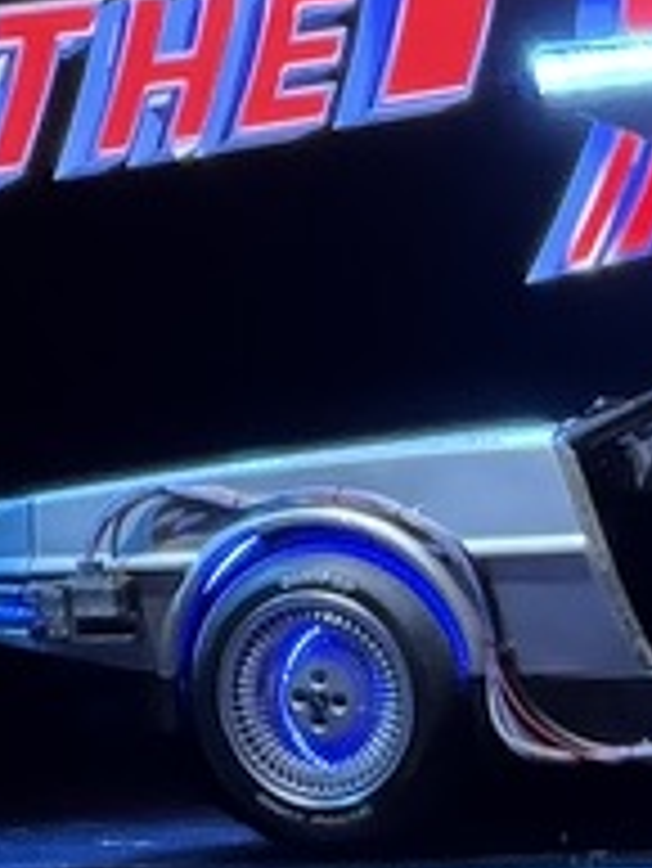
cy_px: 1358
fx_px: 3989
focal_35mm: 159
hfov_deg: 8.6
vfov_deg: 11.8
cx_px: 1502
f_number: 1.9
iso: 320
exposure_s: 1/50
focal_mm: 2.71
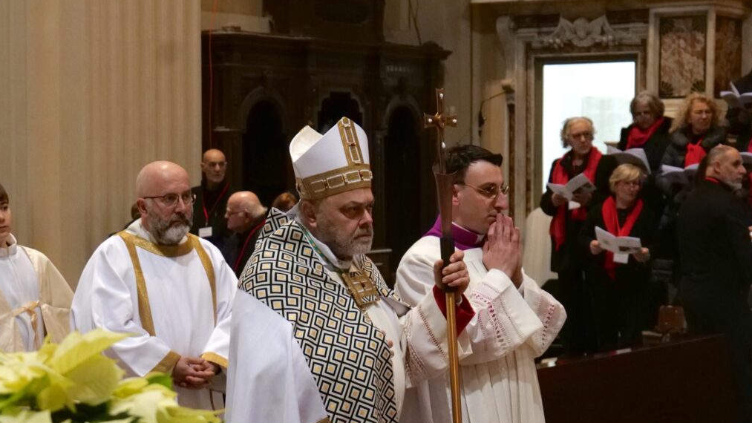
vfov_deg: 13.6
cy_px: 234
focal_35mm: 89
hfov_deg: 23.9
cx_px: 375
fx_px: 1775
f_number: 5.6
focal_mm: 60
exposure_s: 1/100
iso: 10000
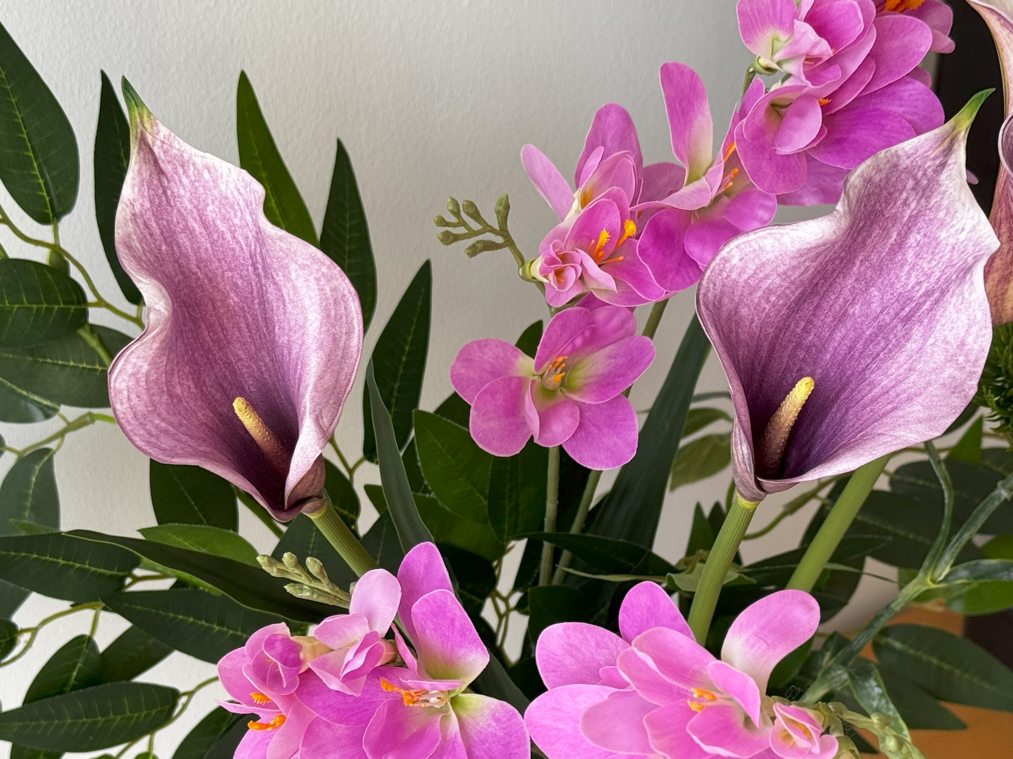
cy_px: 503
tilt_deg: -33.6
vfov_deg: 20.1
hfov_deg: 26.7
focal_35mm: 73
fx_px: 2136
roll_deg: +1.0
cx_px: 533
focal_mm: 6.76
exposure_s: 1/83
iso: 100
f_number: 1.78
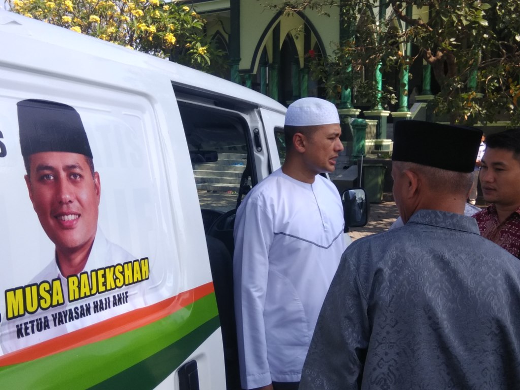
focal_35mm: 21
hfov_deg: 79.0
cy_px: 195
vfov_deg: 63.4
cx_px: 260
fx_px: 315
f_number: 2
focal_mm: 3.57
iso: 100
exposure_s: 1/625
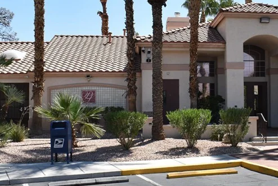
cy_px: 102
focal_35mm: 56
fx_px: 433
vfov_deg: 24.2
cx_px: 203
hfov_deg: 35.0
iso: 200
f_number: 9
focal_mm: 18
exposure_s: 1/320
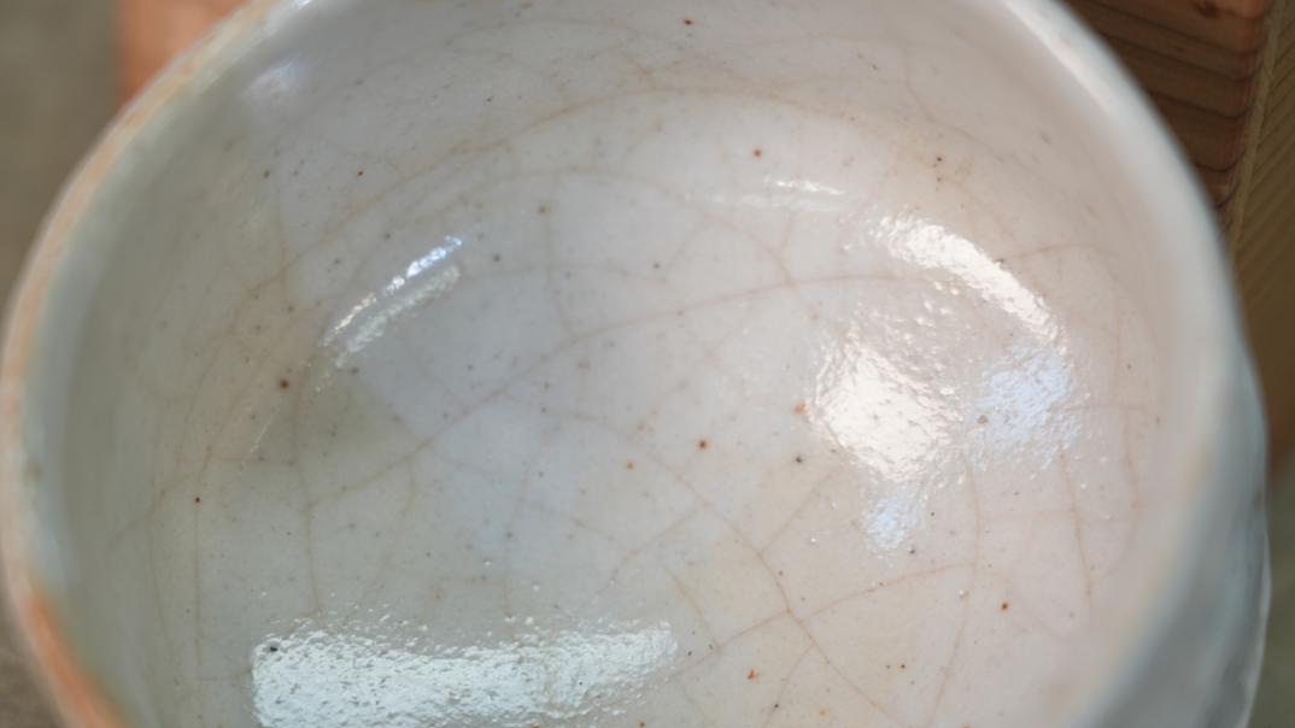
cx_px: 644
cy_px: 426
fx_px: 3811
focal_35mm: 111
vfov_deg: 10.9
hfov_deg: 19.3
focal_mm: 105
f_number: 4
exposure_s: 1/125
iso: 640
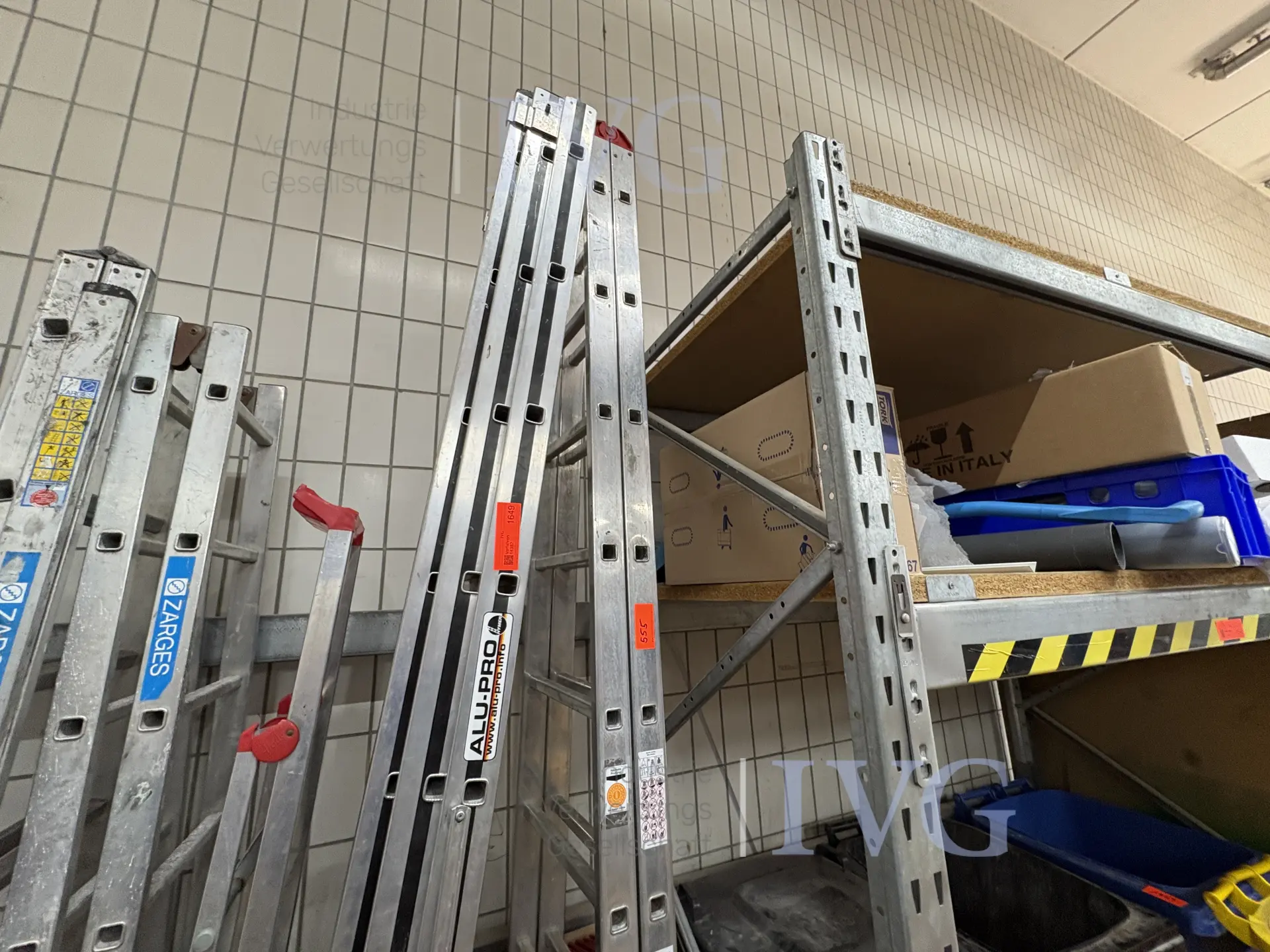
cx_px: 635
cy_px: 476
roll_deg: +0.9
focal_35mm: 14
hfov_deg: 102.1
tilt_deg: +15.4
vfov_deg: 85.7
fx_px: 514
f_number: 2.2
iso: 250
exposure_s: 1/62
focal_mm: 2.22
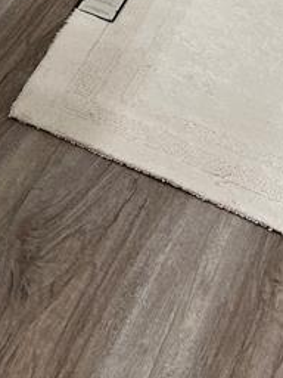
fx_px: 1134
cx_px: -228
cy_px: -22
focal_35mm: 104
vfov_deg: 18.3
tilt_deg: -36.1
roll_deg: -4.8
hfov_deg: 12.9
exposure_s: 1/120
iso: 64
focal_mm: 5.7
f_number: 1.5
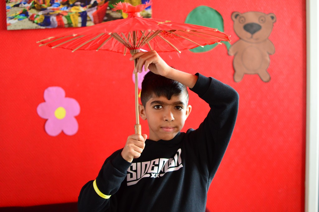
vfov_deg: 25.7
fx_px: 465
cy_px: 106
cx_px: 160
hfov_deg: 37.9
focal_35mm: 52
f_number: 1.8
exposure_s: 1/80
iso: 800
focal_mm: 35
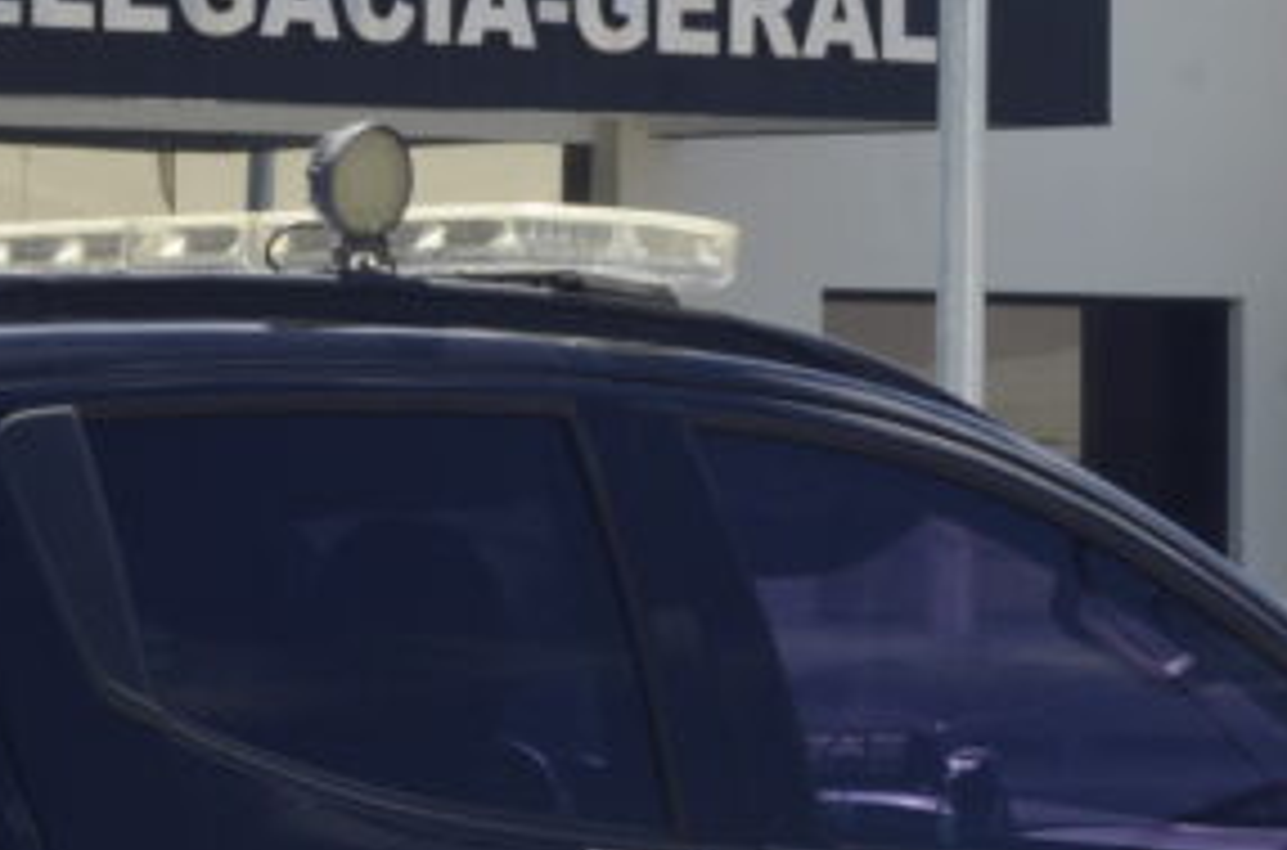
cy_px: 396
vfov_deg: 3.6
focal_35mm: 376
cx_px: 288
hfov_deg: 5.5
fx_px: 13405
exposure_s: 1/200
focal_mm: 70
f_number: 16
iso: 400
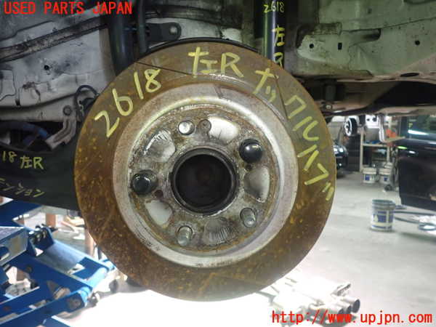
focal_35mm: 30
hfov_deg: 60.0
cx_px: 218
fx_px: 378
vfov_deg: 46.8
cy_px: 164
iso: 250
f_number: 2.3
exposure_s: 1/30
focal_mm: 5.4
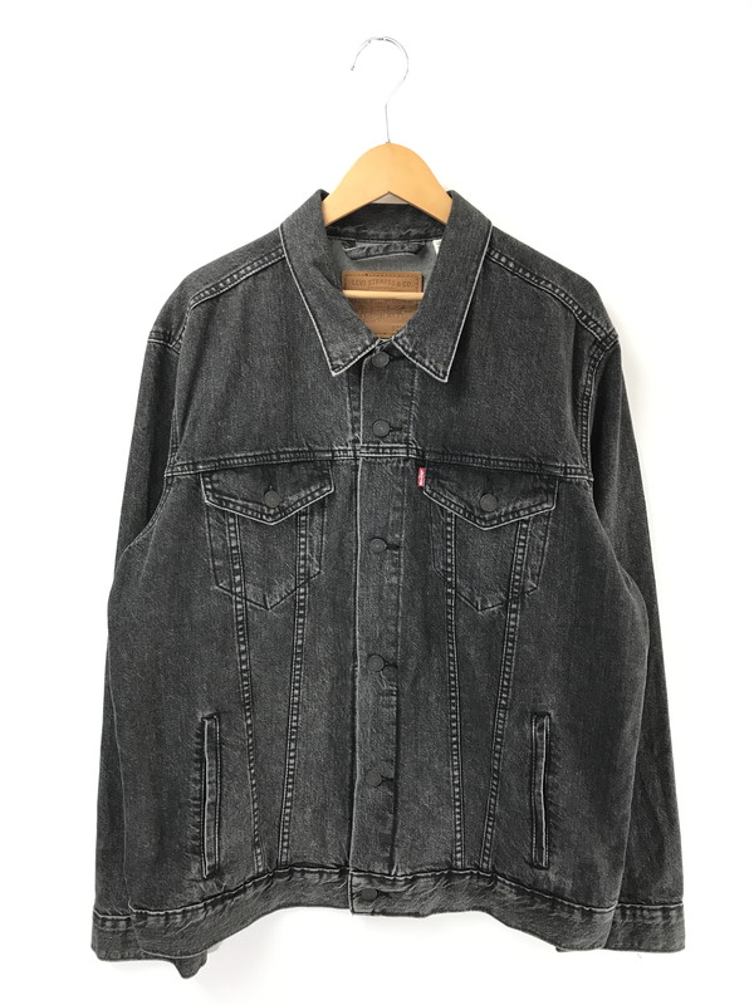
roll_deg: -1.7
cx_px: 377
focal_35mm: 28
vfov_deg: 63.4
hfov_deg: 49.7
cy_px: 502
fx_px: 813
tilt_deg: -12.3
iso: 25
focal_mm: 3.99
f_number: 1.8
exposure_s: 1/33
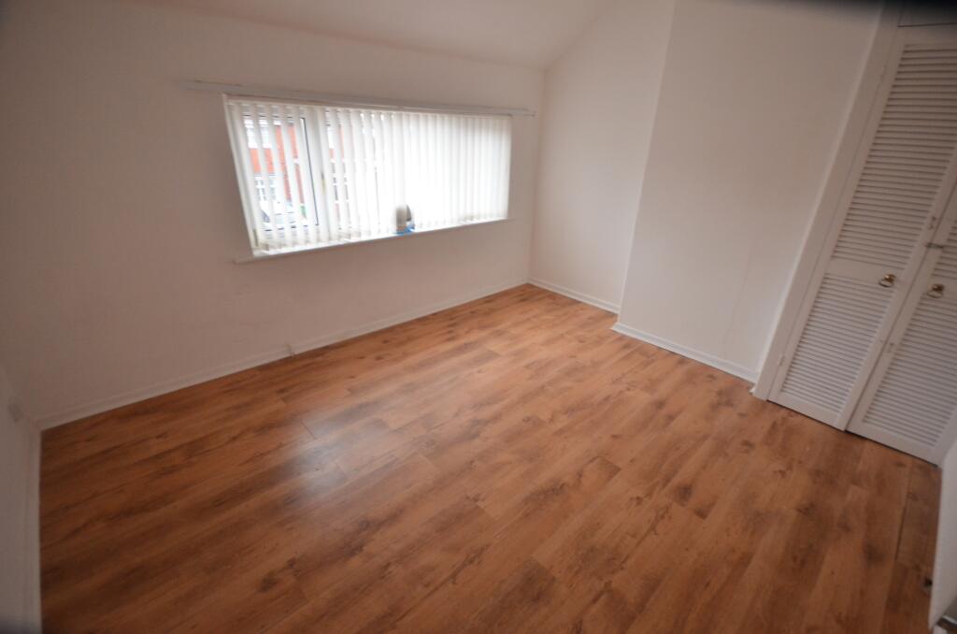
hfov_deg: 100.5
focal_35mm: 15
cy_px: 317
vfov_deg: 77.1
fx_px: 398
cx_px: 478
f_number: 4
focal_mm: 10
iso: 900
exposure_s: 1/30
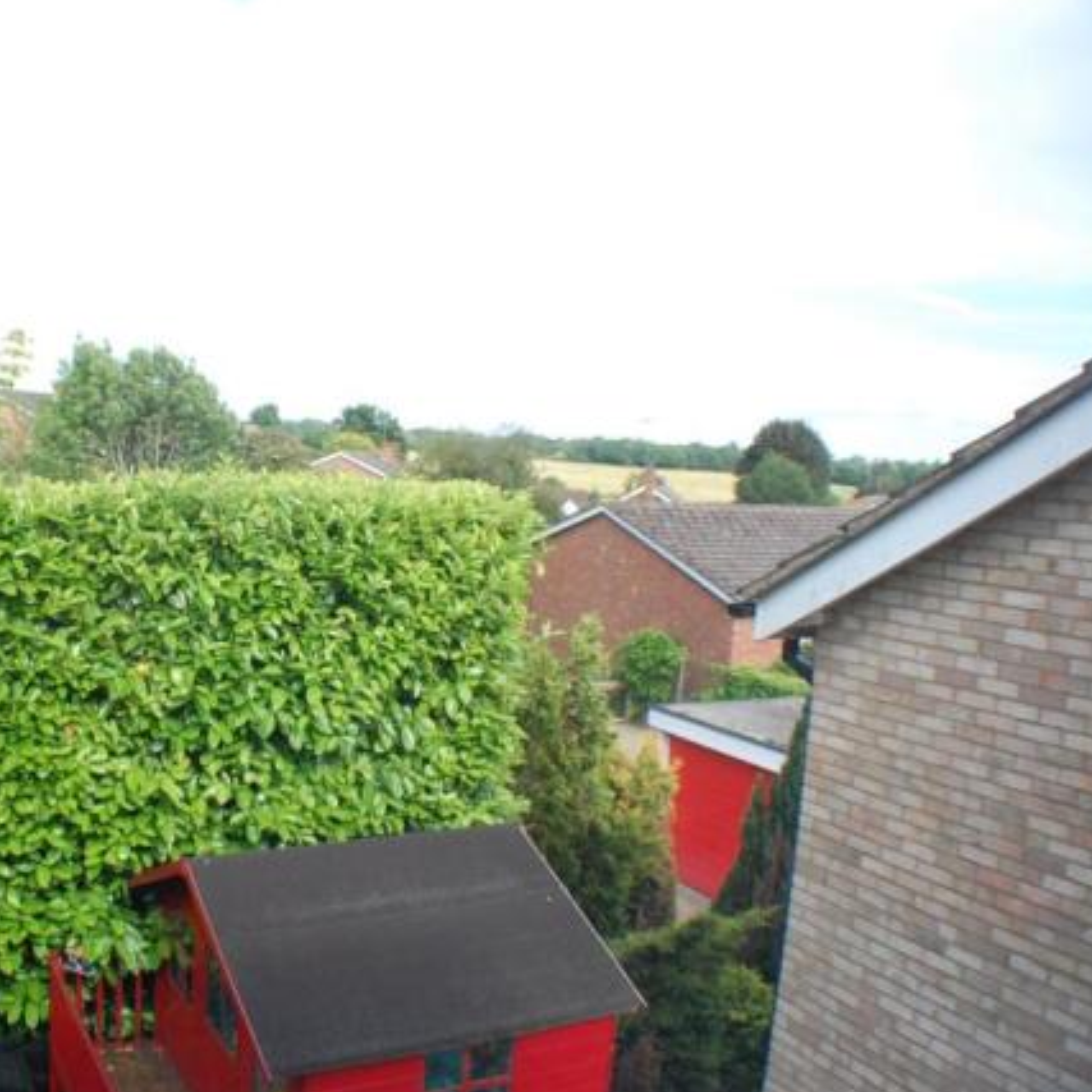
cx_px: 281
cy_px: 545
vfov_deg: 39.2
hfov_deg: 38.2
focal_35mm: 43
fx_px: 1535
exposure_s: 1/1000
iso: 800
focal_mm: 22
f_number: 5
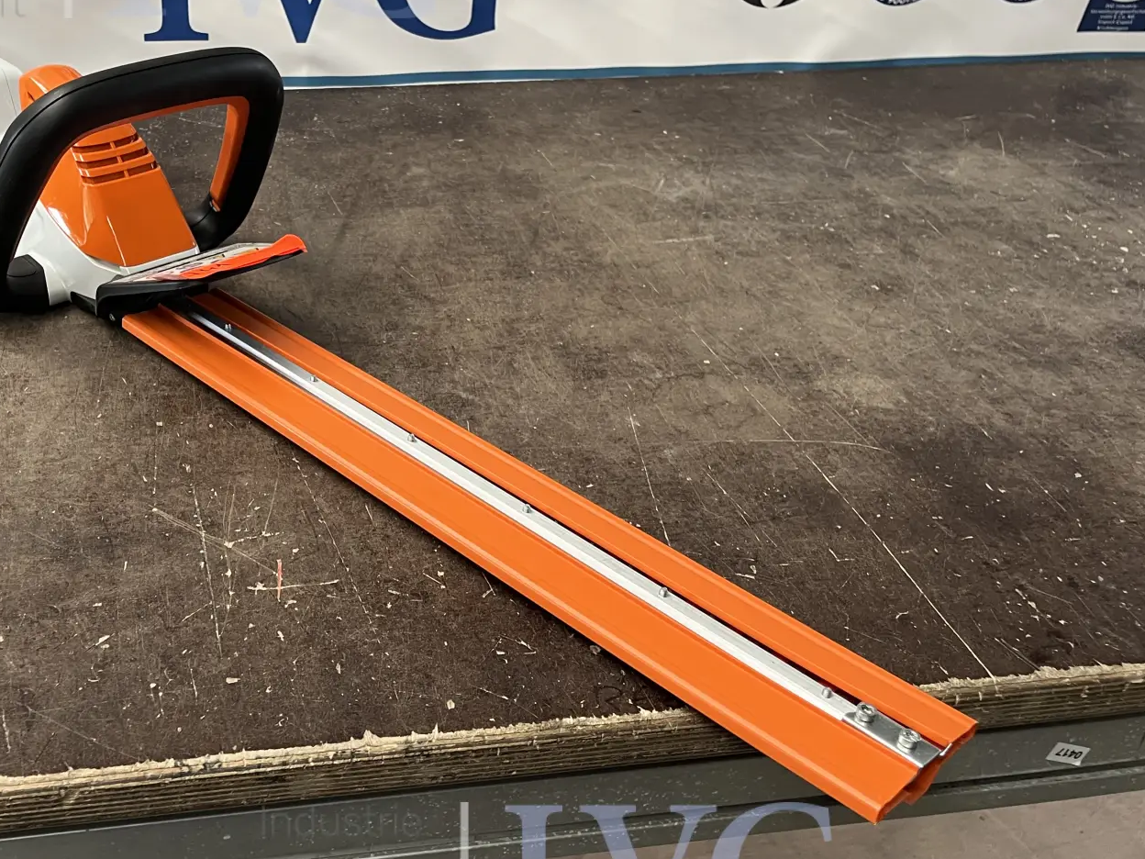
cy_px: 410
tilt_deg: -29.1
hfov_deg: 45.5
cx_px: 315
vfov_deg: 36.0
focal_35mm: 40
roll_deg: -1.1
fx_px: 1323
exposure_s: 1/95
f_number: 1.6
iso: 125
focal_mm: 5.1
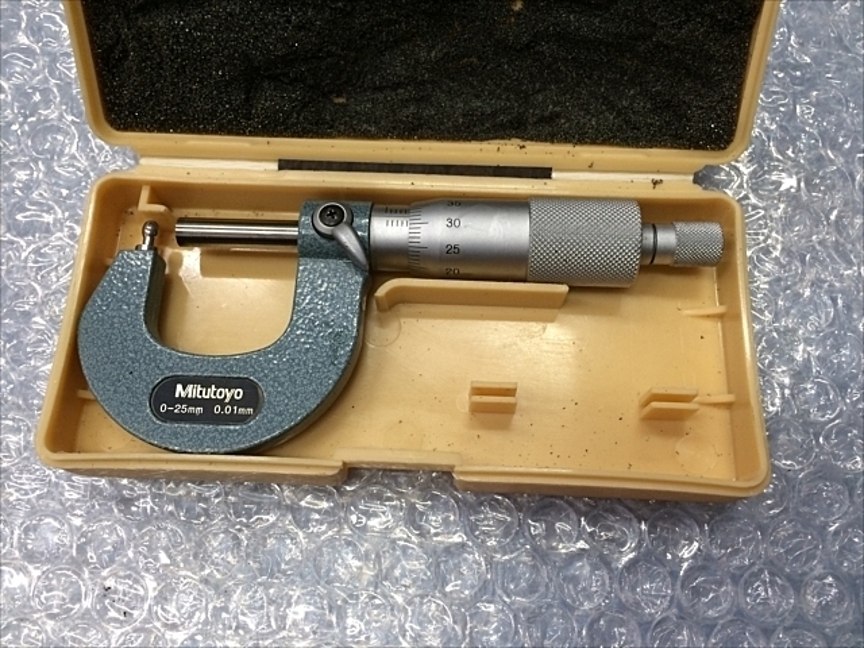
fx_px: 724
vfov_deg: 48.2
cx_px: 432
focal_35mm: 29
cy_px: 324
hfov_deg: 61.7
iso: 100
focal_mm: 4.15
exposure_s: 1/30
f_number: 2.2
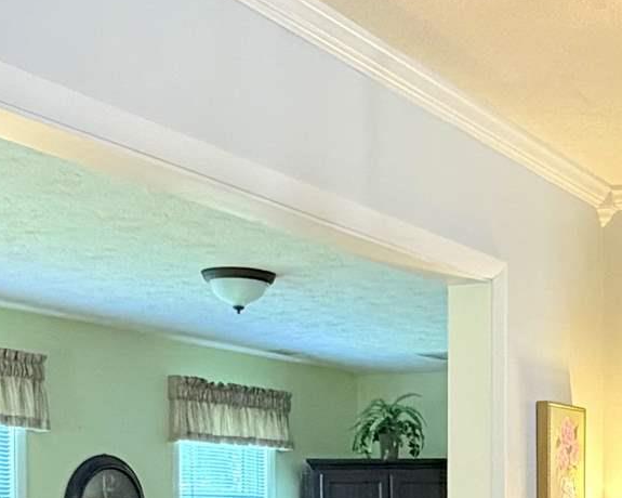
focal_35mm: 73
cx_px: 648
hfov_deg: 24.6
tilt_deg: -2.1
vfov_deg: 20.0
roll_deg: +0.2
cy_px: 556
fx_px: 1344
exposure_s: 1/60
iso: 250
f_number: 2.2
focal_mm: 2.22
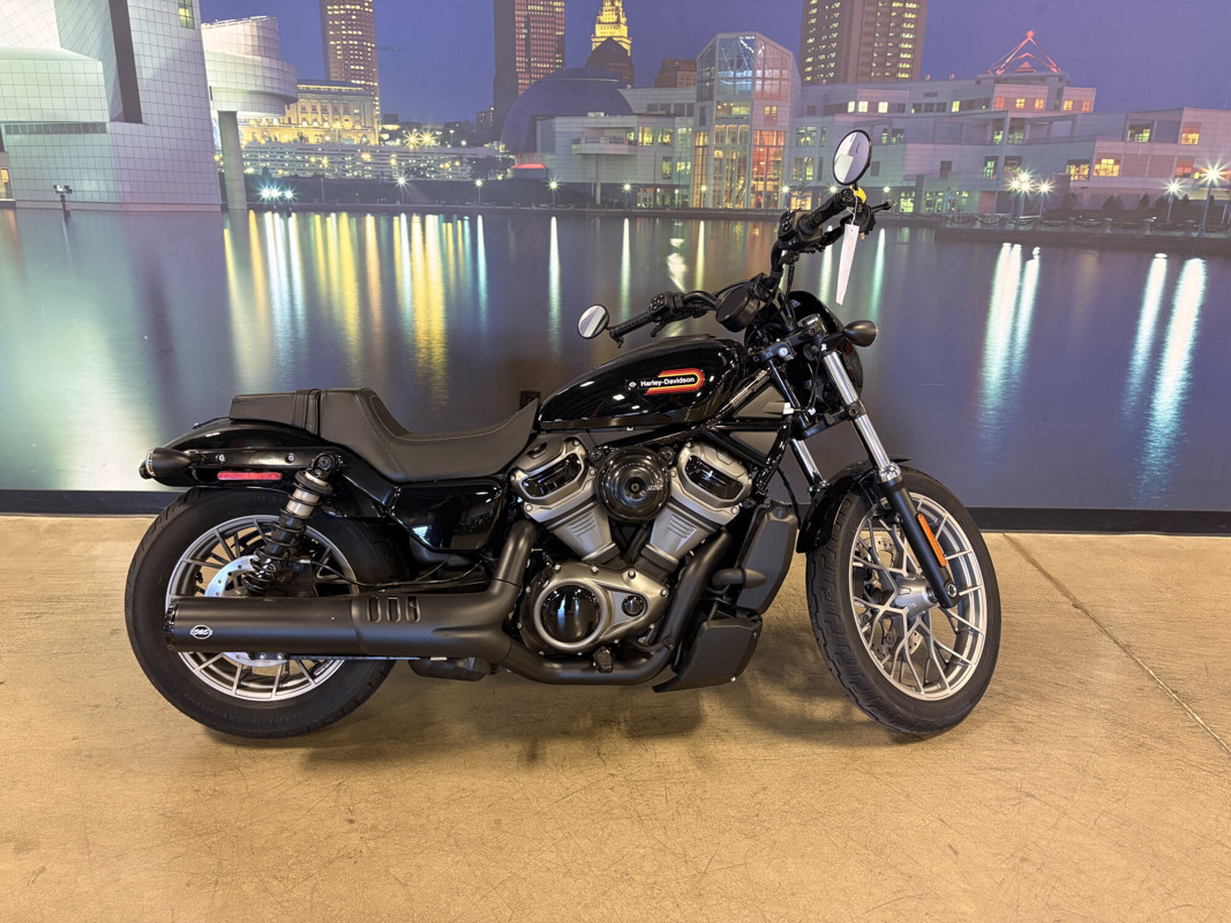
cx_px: 616
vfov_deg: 53.1
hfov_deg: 67.3
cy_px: 462
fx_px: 924
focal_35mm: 26
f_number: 1.6
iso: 320
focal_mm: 5.96
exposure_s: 1/50
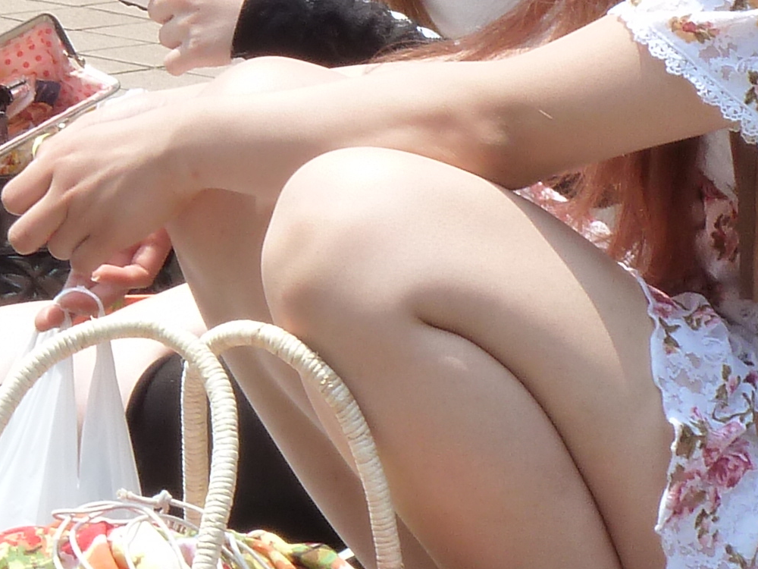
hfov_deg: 3.6
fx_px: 12000
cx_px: 365
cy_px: 27
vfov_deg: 2.7
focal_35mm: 548
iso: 125
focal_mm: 22.5
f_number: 4.5
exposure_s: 1/320
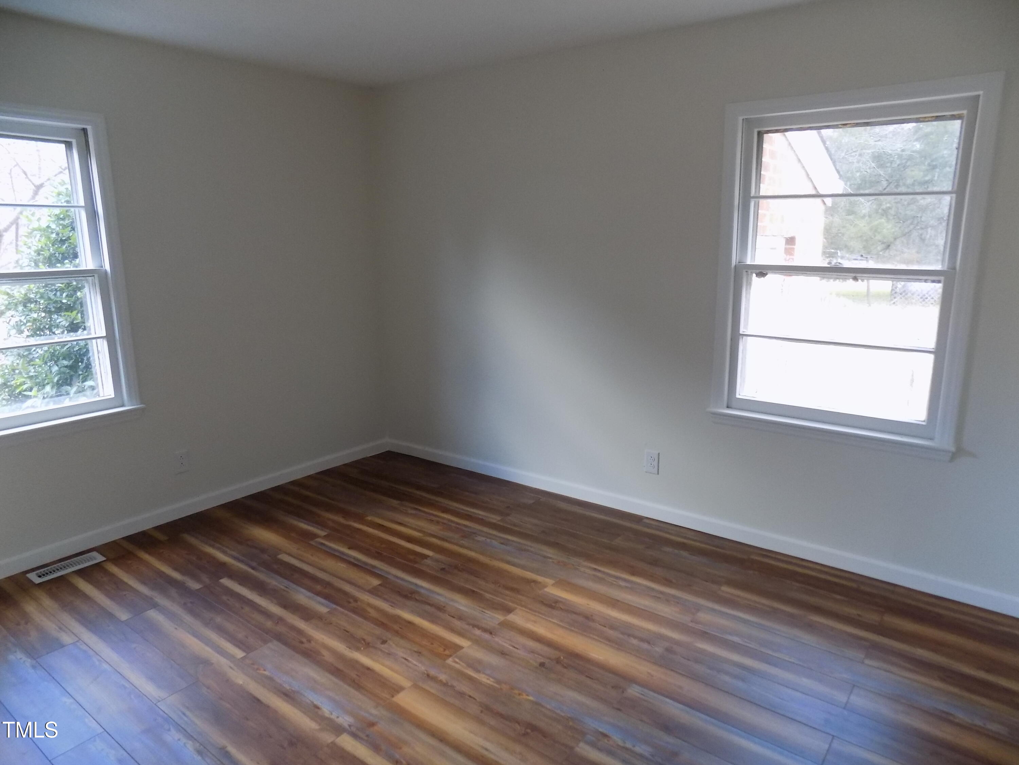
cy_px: 382
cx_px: 510
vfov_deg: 58.9
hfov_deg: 73.9
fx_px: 677
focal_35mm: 23
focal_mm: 4
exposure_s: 1/30
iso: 200
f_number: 3.1
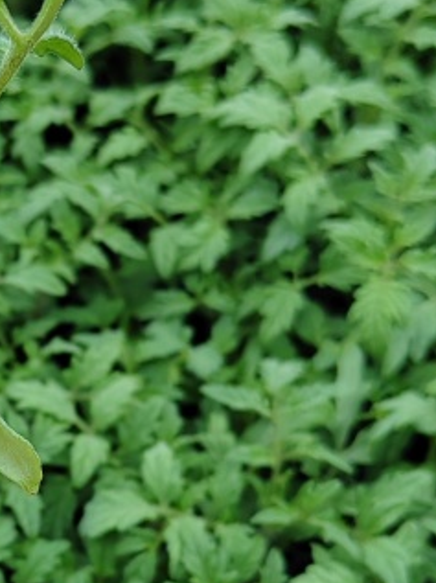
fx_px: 1531
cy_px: 440
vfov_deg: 21.4
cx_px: -98
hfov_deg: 15.6
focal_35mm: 91
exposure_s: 1/150
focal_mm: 5.52
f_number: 1.9
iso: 100
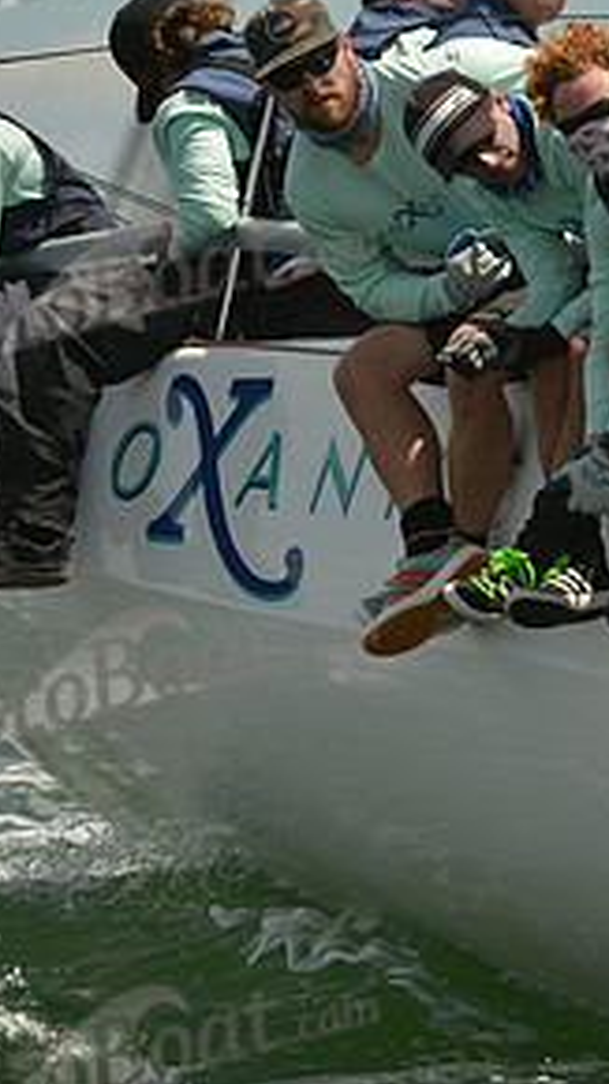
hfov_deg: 2.0
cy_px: 435
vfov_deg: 3.6
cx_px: 575
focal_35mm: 608
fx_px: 17465
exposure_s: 1/800
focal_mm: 290
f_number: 8
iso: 200
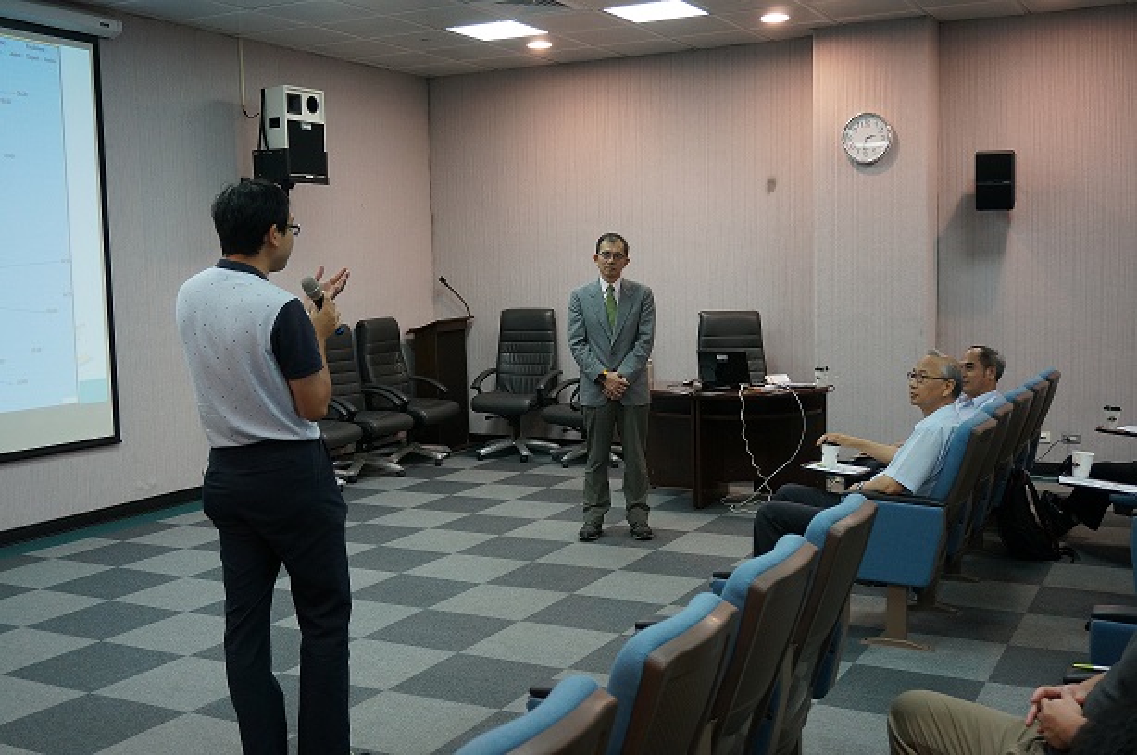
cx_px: 568
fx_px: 1230
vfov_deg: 34.1
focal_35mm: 39
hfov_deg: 49.6
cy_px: 378
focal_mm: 26
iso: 800
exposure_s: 1/60
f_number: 4.5
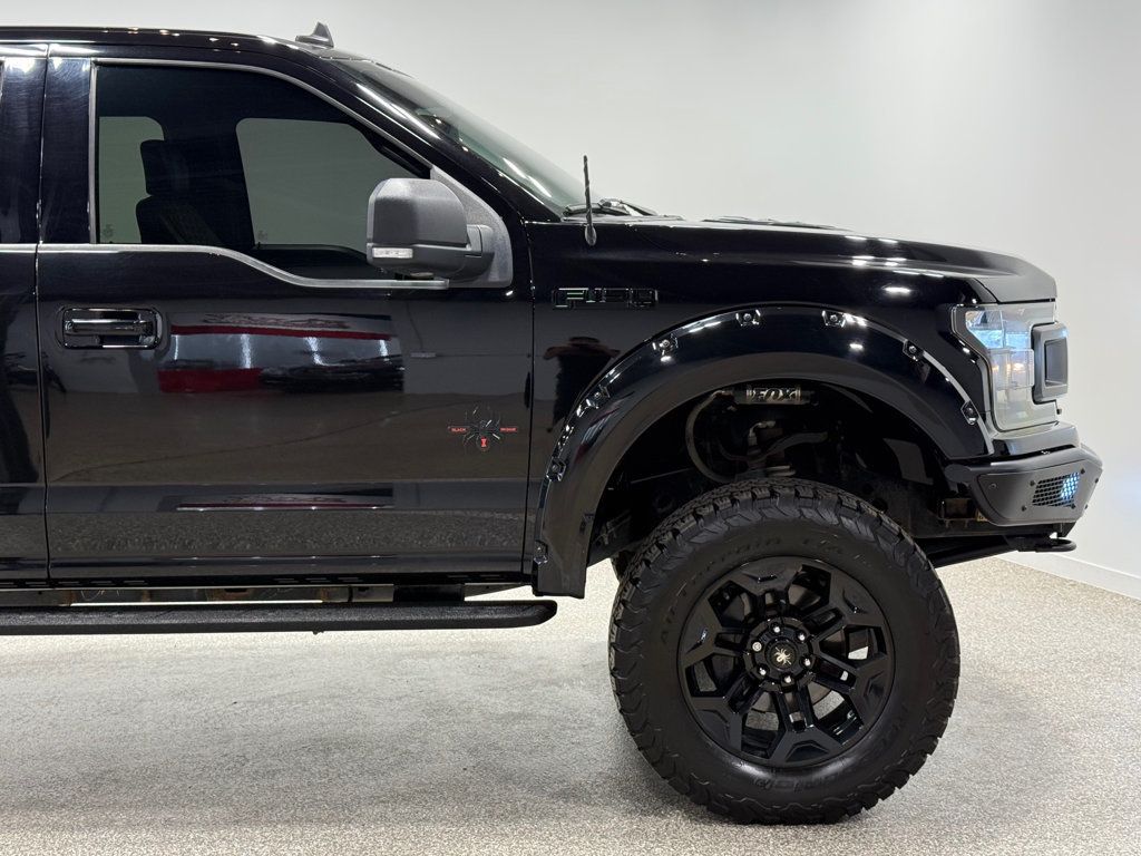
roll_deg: +1.5
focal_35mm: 48
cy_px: 428
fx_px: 1582
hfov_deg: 39.7
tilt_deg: -5.8
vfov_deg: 30.3
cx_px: 570
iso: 125
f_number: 1.78
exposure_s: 1/120
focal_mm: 6.76
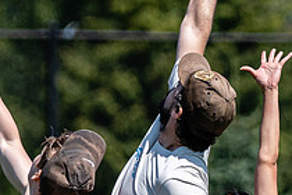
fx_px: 13390
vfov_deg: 0.8
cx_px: 30
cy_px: 325
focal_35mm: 1651
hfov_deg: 1.2
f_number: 4
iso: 200
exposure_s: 1/2500
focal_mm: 240
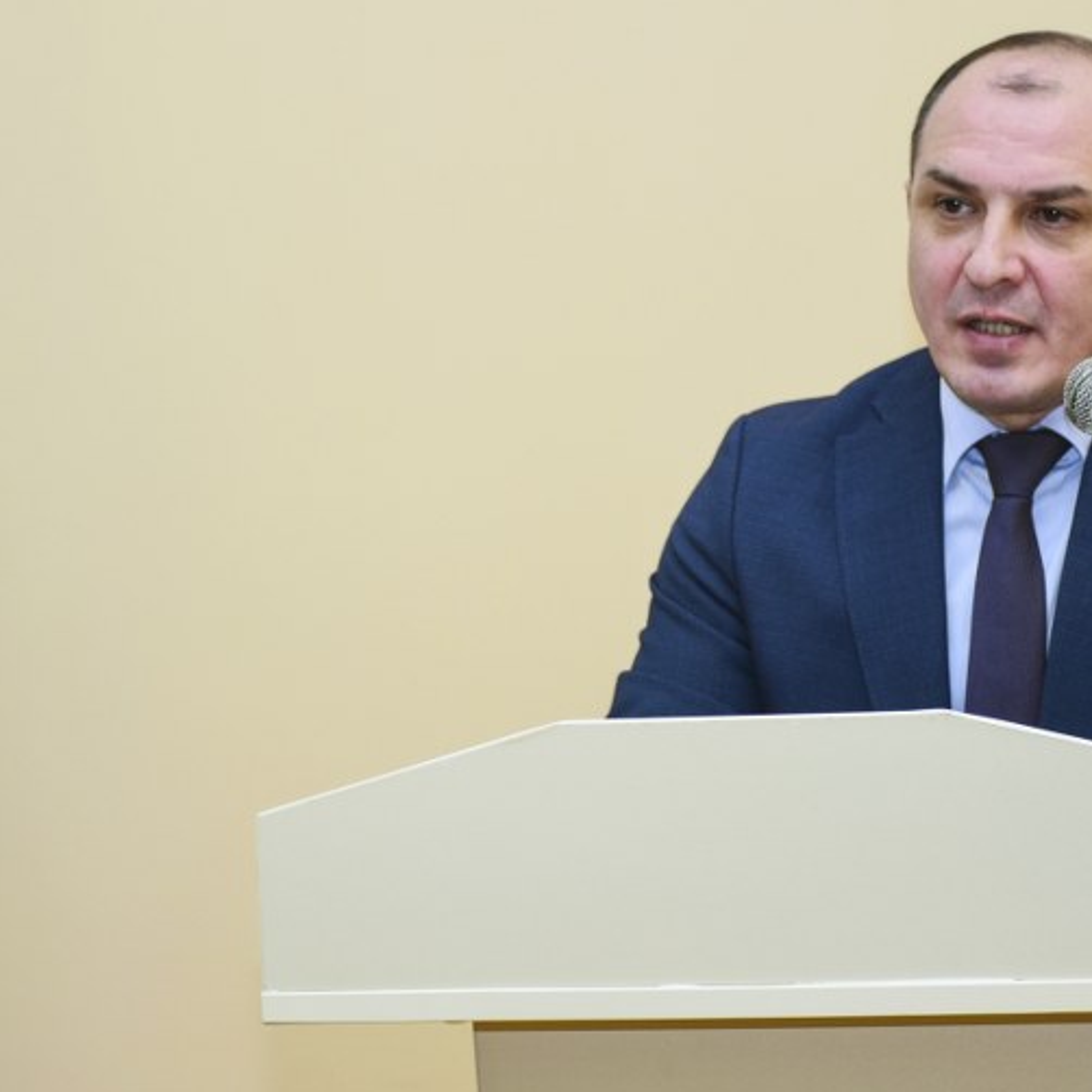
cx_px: 609
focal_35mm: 156
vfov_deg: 11.2
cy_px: 488
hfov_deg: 11.2
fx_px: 5568
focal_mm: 60
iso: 400
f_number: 5
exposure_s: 1/80
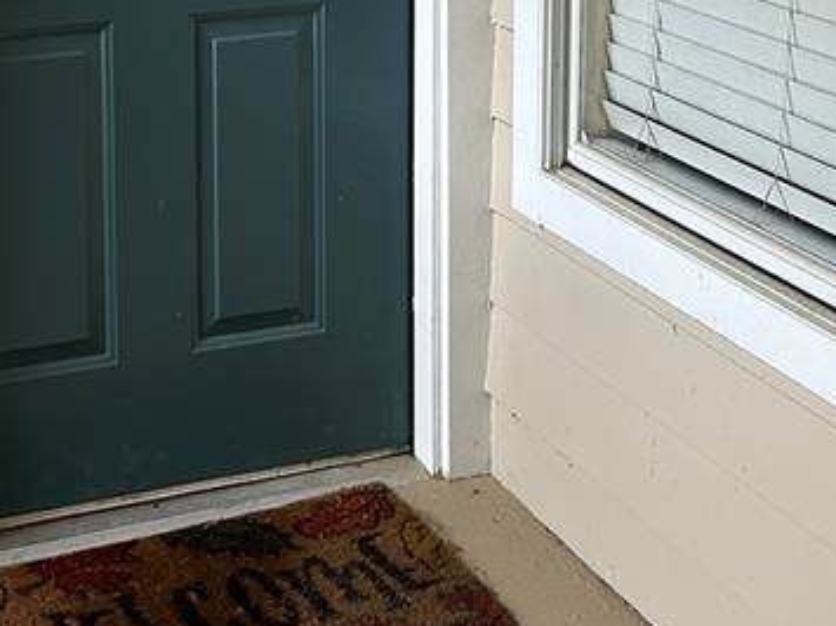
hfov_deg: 25.8
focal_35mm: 75
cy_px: -120
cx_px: 245
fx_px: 1811
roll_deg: +0.8
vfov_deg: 18.6
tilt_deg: -9.1
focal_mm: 5.7
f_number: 1.5
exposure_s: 1/60
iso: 125
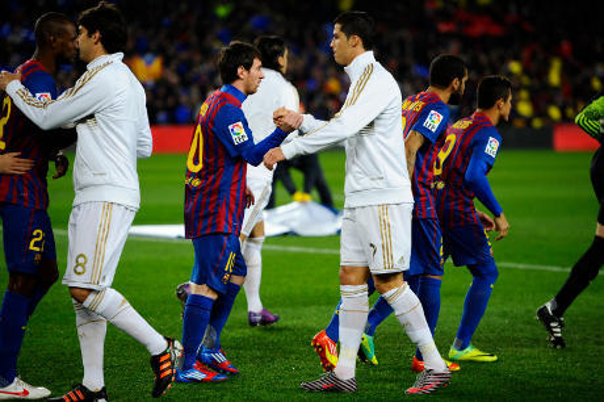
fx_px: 2850
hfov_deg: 12.1
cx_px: 302
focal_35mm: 170
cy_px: 201
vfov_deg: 8.1
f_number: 2.8
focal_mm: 170
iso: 1250
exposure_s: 1/1000
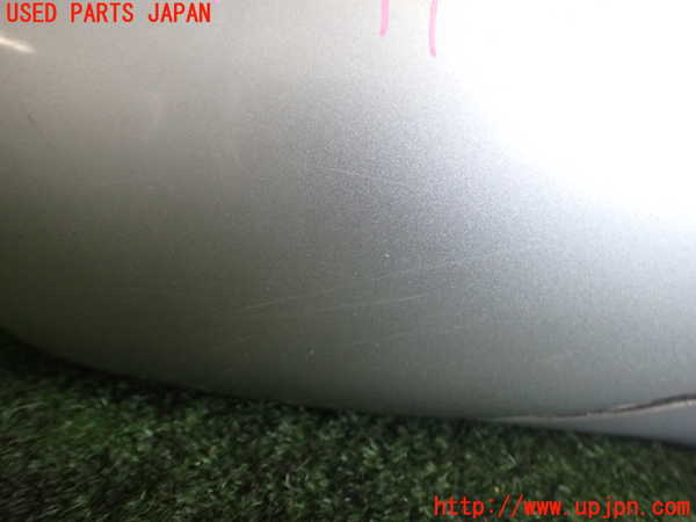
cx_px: 348
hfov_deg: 60.0
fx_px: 603
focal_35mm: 30
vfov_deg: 46.8
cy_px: 261
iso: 320
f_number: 2.3
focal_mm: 5.4
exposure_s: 1/125
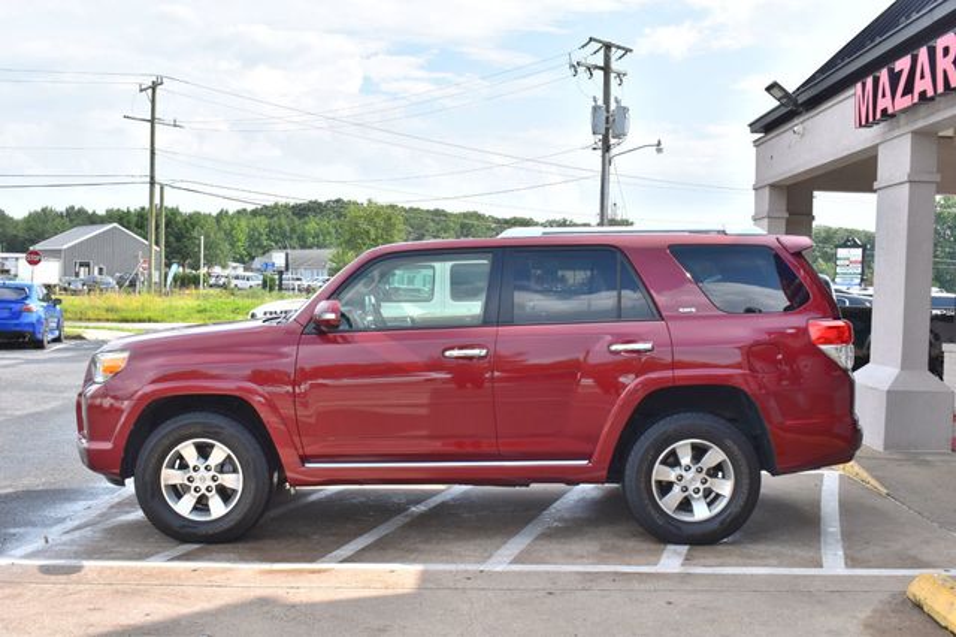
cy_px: 318
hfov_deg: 49.6
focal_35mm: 39
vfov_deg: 34.2
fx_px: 1035
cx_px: 478
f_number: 11
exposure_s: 1/500
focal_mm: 26
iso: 400
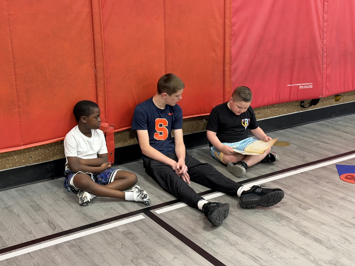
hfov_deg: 39.7
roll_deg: +0.5
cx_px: 178
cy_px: 133
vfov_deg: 30.3
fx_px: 492
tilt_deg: -18.1
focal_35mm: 48
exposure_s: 1/60
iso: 250
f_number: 1.78
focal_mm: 6.76
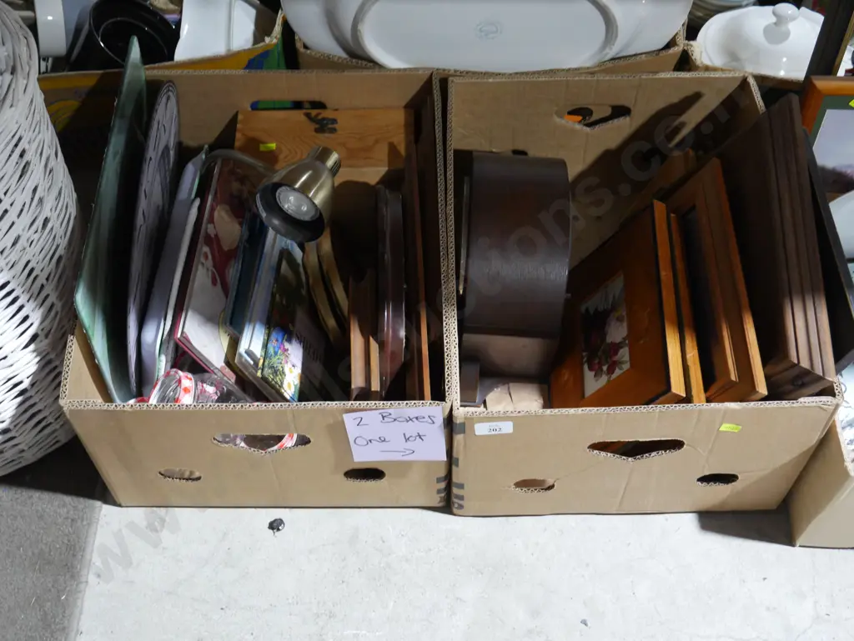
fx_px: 987
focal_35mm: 40
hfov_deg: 46.8
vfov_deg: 36.0
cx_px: 427
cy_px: 320
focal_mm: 20
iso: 2000
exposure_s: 1/60
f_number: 4.5
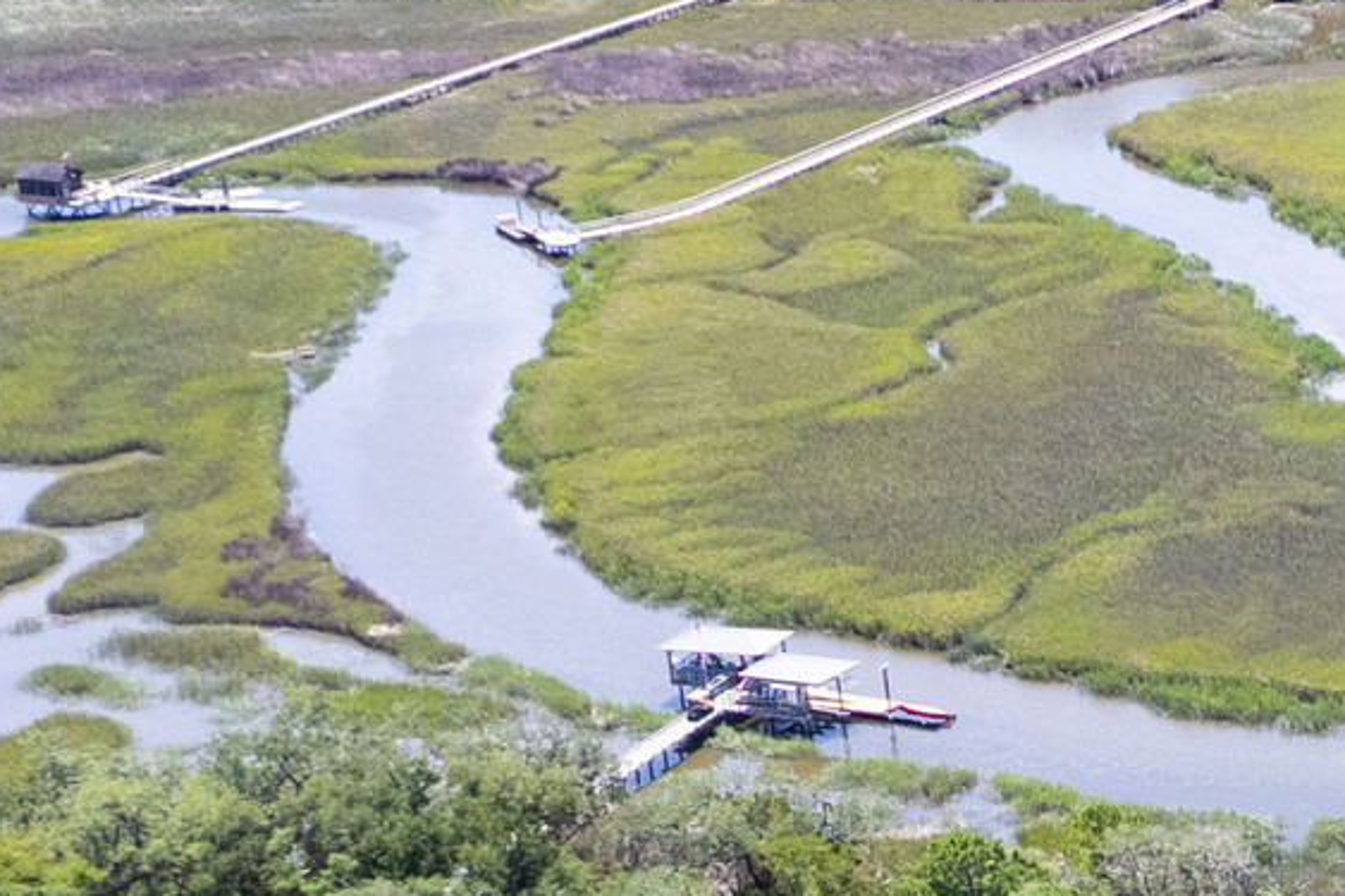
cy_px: 1148
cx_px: 2246
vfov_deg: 11.1
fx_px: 4482
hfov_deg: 15.3
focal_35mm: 120
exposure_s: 1/250
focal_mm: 8.38
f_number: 2.8
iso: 110
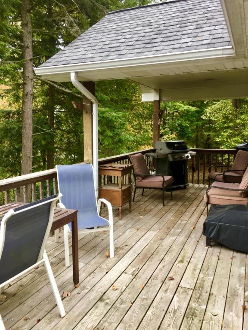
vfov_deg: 61.7
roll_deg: -0.7
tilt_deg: -7.0
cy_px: 165
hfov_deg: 48.2
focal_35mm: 29
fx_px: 277
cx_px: 124
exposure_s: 1/60
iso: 32
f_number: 2.2
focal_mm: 4.15
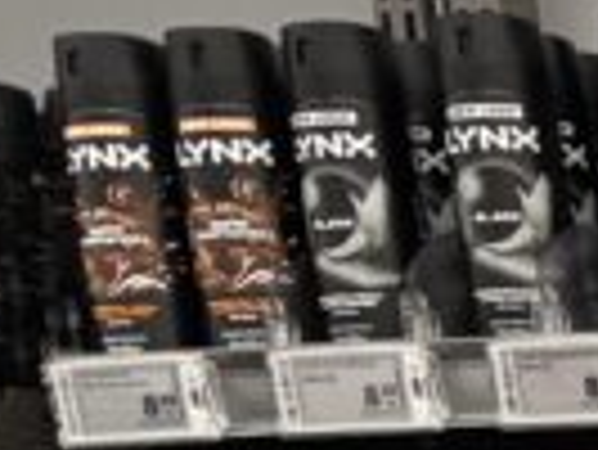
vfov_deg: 6.4
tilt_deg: -15.2
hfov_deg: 7.7
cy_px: 1602
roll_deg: +1.7
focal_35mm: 200
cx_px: 2158
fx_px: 3458
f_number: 1.6
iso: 100
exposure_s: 1/100
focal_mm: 5.96
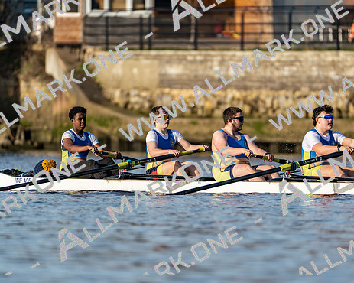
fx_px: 7394
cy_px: 143
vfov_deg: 2.2
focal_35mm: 706
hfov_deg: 2.7
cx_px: 213
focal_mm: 600
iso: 400
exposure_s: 1/2000
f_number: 6.3
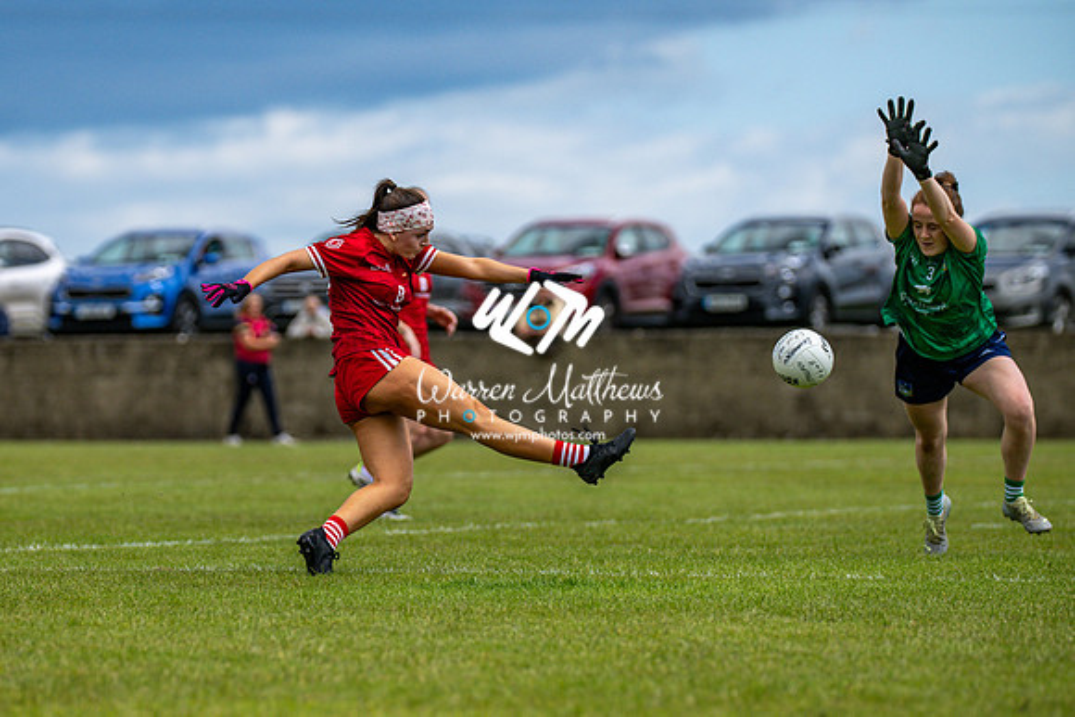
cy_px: 371
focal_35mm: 264
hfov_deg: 7.8
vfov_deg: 5.2
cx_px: 353
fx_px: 7872
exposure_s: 1/6400
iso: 220
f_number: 2.8
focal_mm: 195
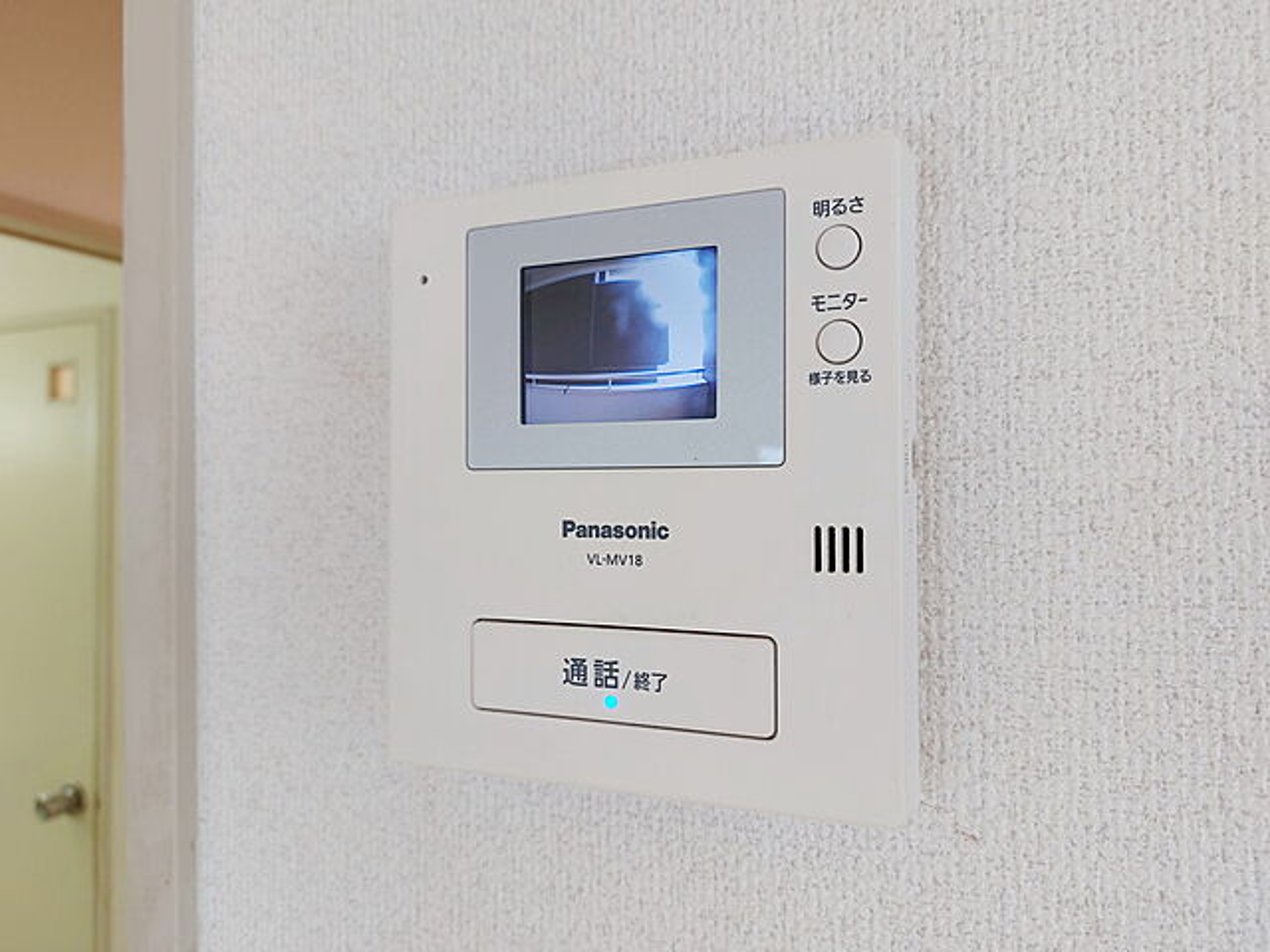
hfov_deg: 71.6
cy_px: 476
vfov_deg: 56.8
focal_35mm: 24
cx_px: 635
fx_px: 881
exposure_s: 1/24
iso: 50
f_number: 1.8
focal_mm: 5.23
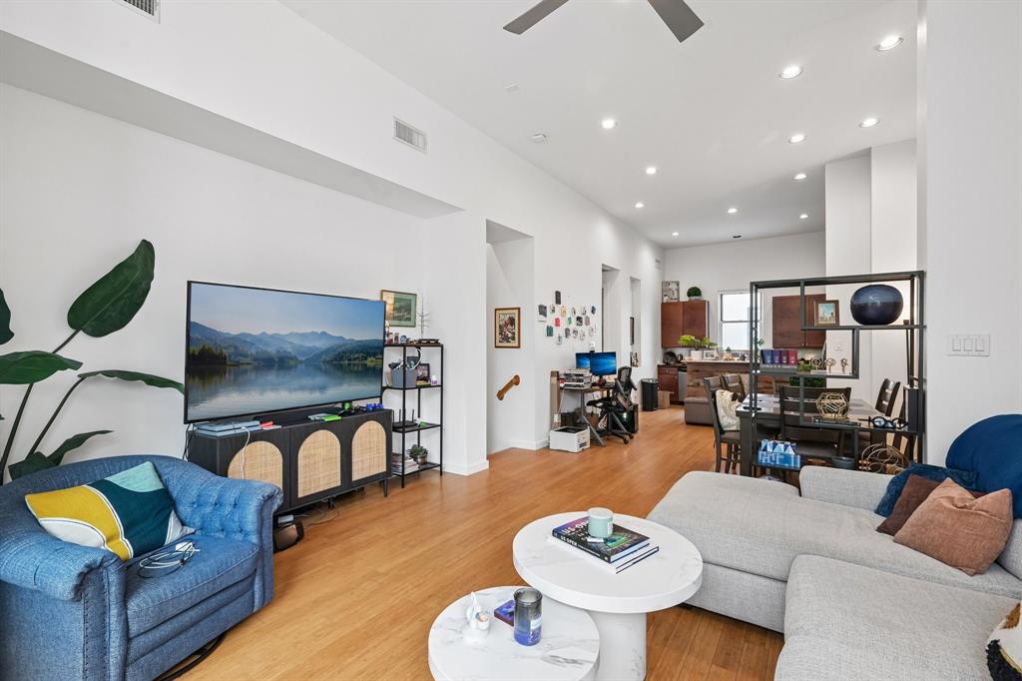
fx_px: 440
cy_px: 340
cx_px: 511
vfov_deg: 75.5
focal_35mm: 16
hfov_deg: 98.6
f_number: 8
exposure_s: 1/15
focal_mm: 15.5
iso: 400
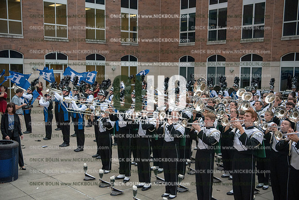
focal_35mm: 46
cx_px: 150
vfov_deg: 29.3
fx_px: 382
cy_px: 100
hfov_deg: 42.7
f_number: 3.5
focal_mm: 46
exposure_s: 1/1600
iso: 3200
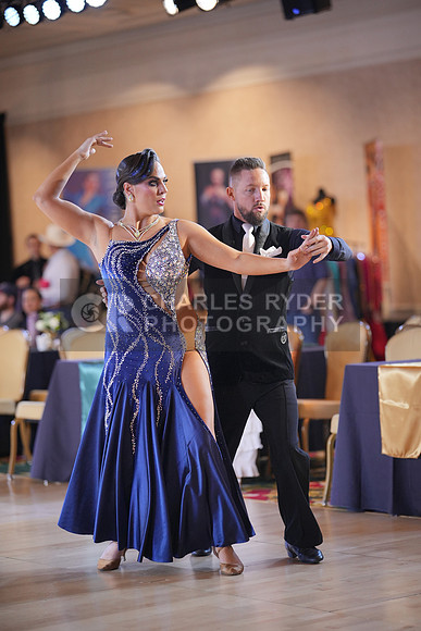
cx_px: 210
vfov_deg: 21.7
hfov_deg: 14.6
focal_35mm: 94
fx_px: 1648
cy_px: 316
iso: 1600
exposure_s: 1/500
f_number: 2
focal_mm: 94
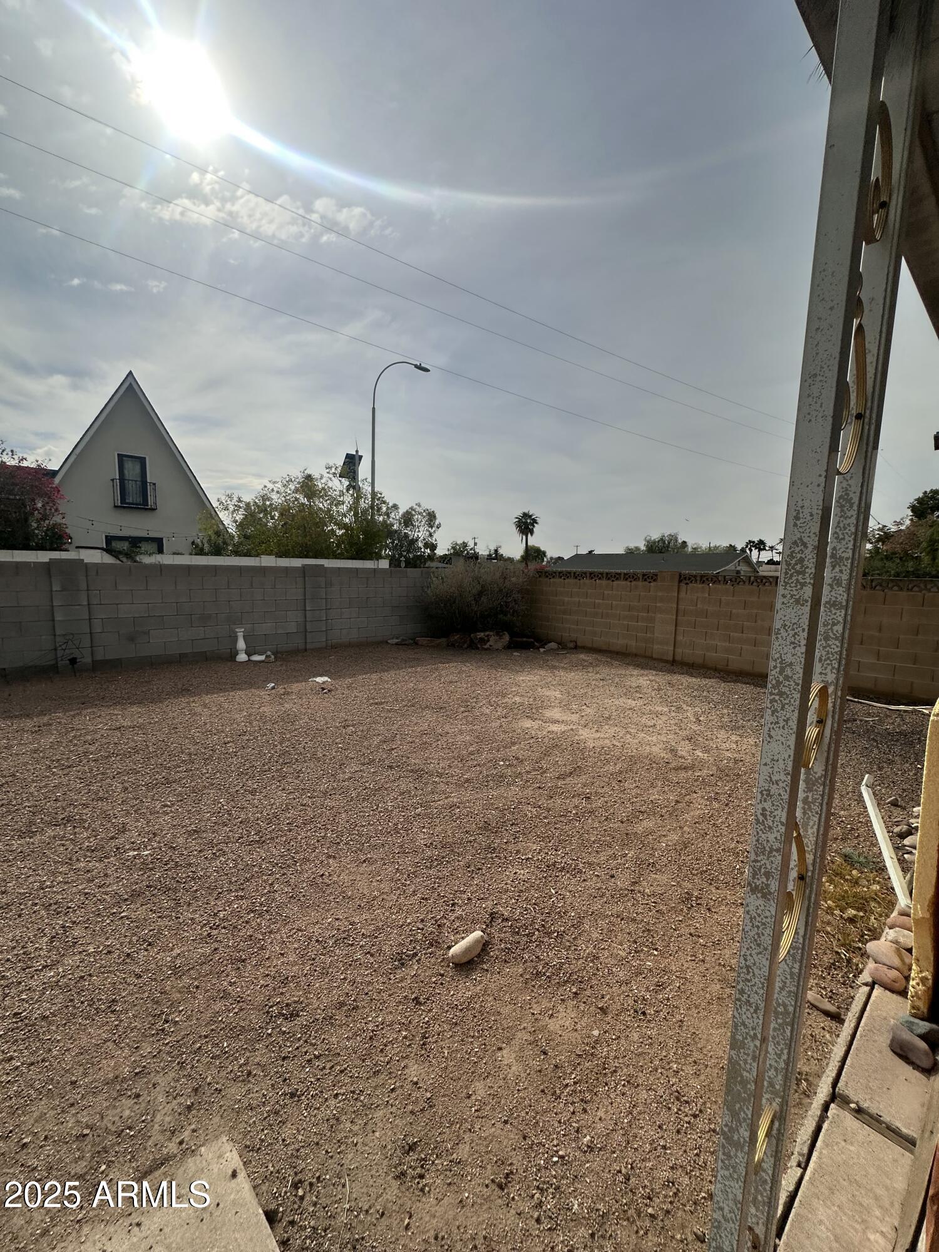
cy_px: 626
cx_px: 470
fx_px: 506
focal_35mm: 14
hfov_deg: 85.7
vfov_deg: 102.1
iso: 50
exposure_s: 1/5051
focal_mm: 2.22
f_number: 2.2
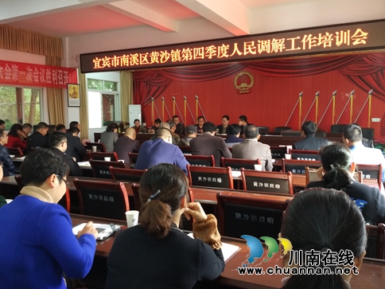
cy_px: 142
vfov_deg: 45.4
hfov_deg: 58.3
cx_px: 187
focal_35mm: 31
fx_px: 345
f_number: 2
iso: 436
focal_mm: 4.12
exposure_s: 1/33
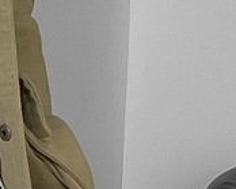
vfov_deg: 5.8
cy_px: 392
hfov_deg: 7.2
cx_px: -197
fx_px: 1822
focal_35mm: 261
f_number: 1.8
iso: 50
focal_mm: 3
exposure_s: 1/120
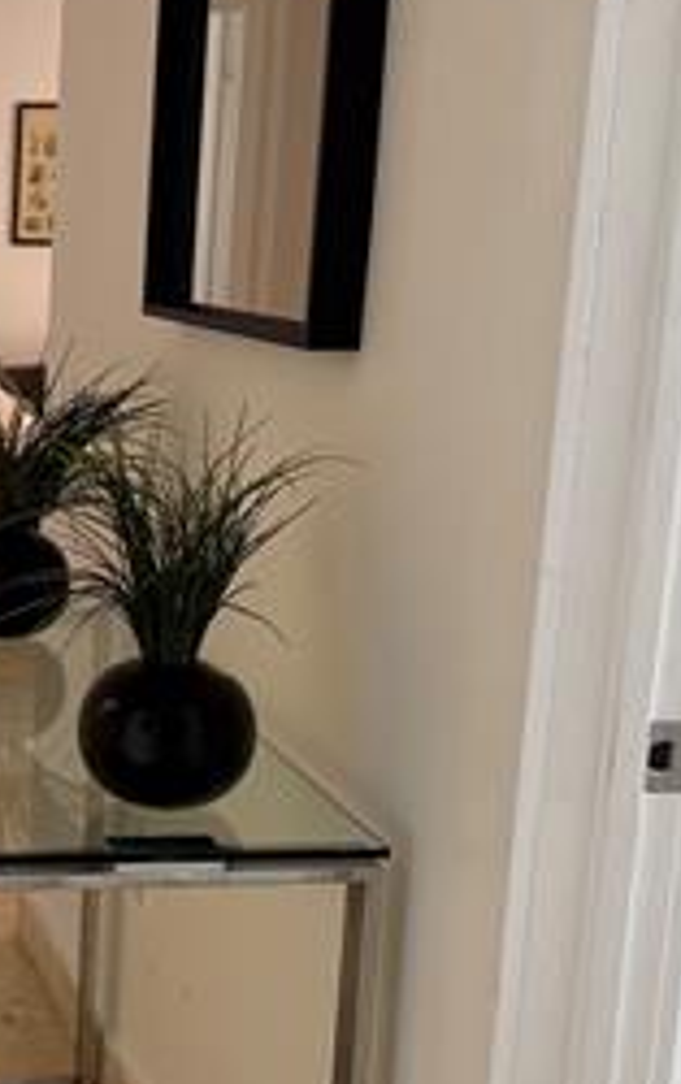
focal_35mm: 65
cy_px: 698
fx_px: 1924
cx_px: -139
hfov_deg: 19.0
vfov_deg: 31.3
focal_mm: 6.76
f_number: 1.78
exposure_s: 1/120
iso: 160
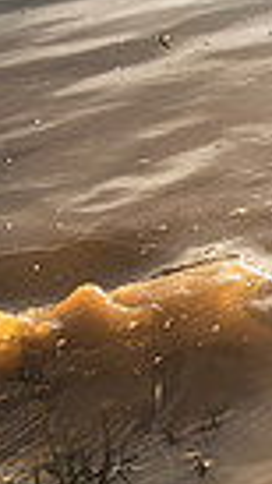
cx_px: 927
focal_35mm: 130
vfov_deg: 16.4
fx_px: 1668
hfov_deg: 7.6
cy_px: 125
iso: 100
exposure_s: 1/1000
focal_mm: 27
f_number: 2.8
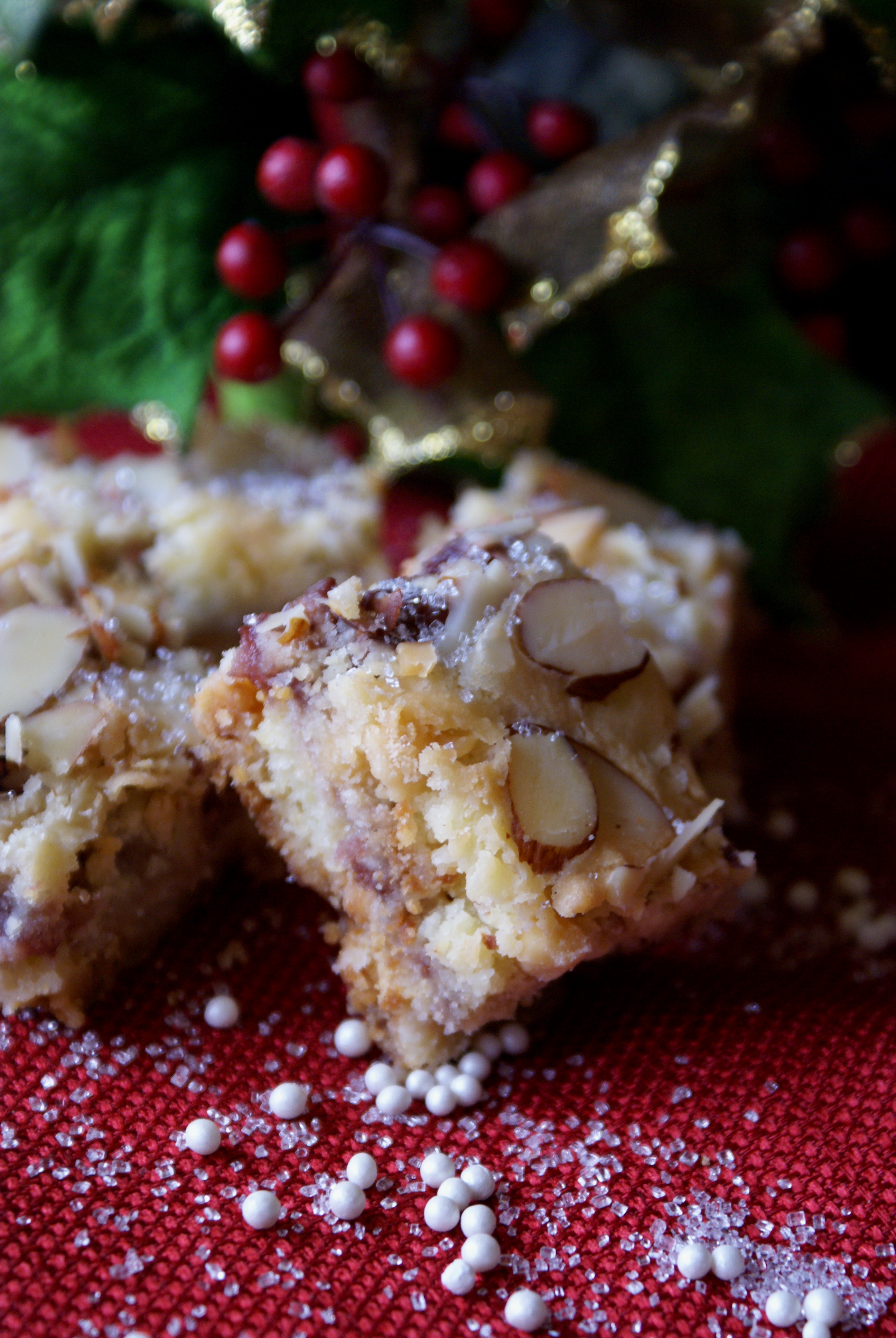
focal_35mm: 105
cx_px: 448
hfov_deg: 13.1
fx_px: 3909
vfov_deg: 19.4
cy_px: 669
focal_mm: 70
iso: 400
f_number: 5.6
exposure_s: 1/50
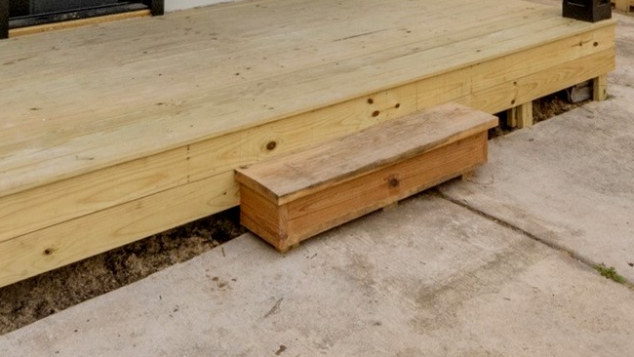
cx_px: 274
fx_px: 706
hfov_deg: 48.2
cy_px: -141
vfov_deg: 23.9
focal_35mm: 42
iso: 800
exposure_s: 1/100
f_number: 9
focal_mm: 12
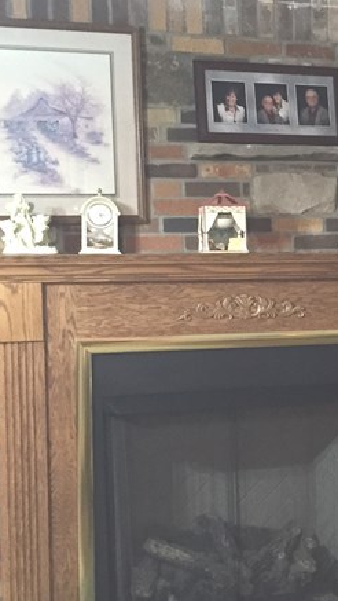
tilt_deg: -3.8
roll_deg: -0.3
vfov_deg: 28.6
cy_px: 329
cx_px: 522
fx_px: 1178
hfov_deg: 15.0
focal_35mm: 74
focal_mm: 4.15
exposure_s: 1/17
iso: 250
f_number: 2.2
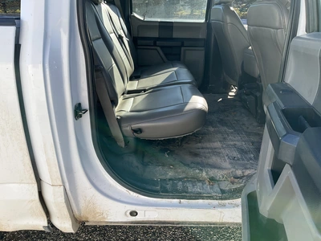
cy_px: 120
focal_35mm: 29
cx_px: 160
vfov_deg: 48.2
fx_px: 269
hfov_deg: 61.7
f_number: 1.8
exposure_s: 1/486
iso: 25
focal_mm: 3
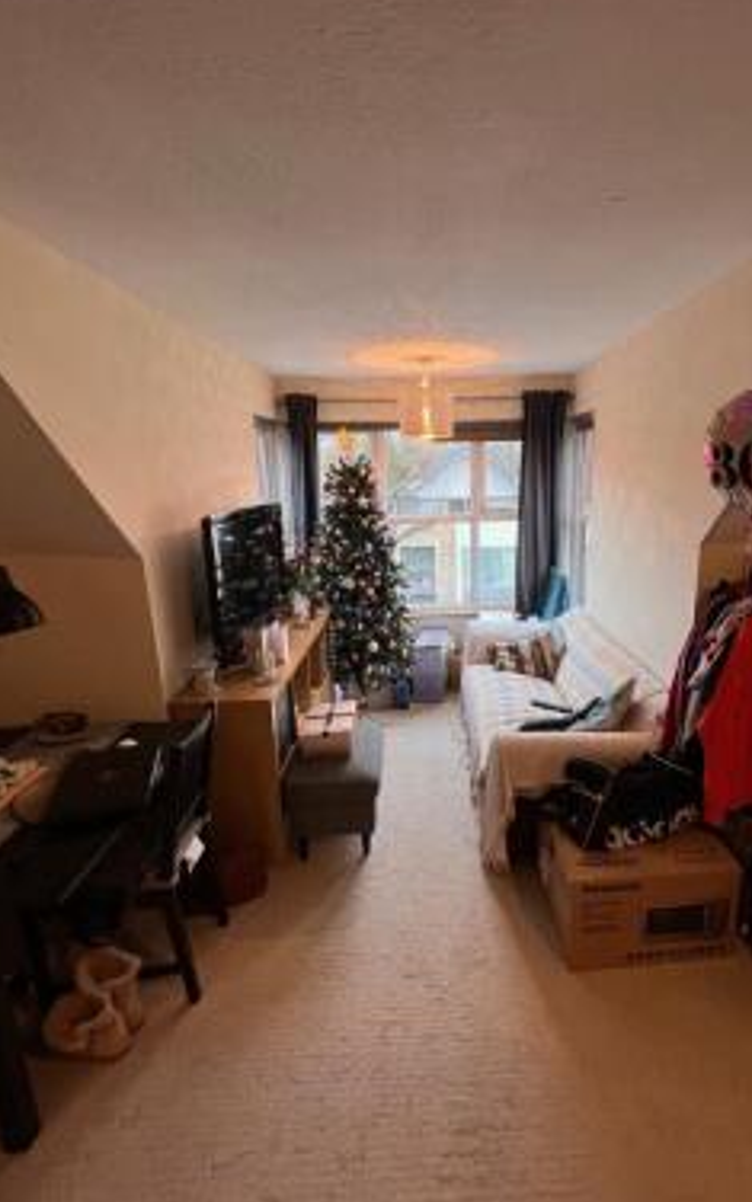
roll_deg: +1.7
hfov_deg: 70.3
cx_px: 461
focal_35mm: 16
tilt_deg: -12.9
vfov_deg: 97.8
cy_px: 599
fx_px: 525
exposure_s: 1/50
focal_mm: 1.57
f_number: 1.8
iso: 160
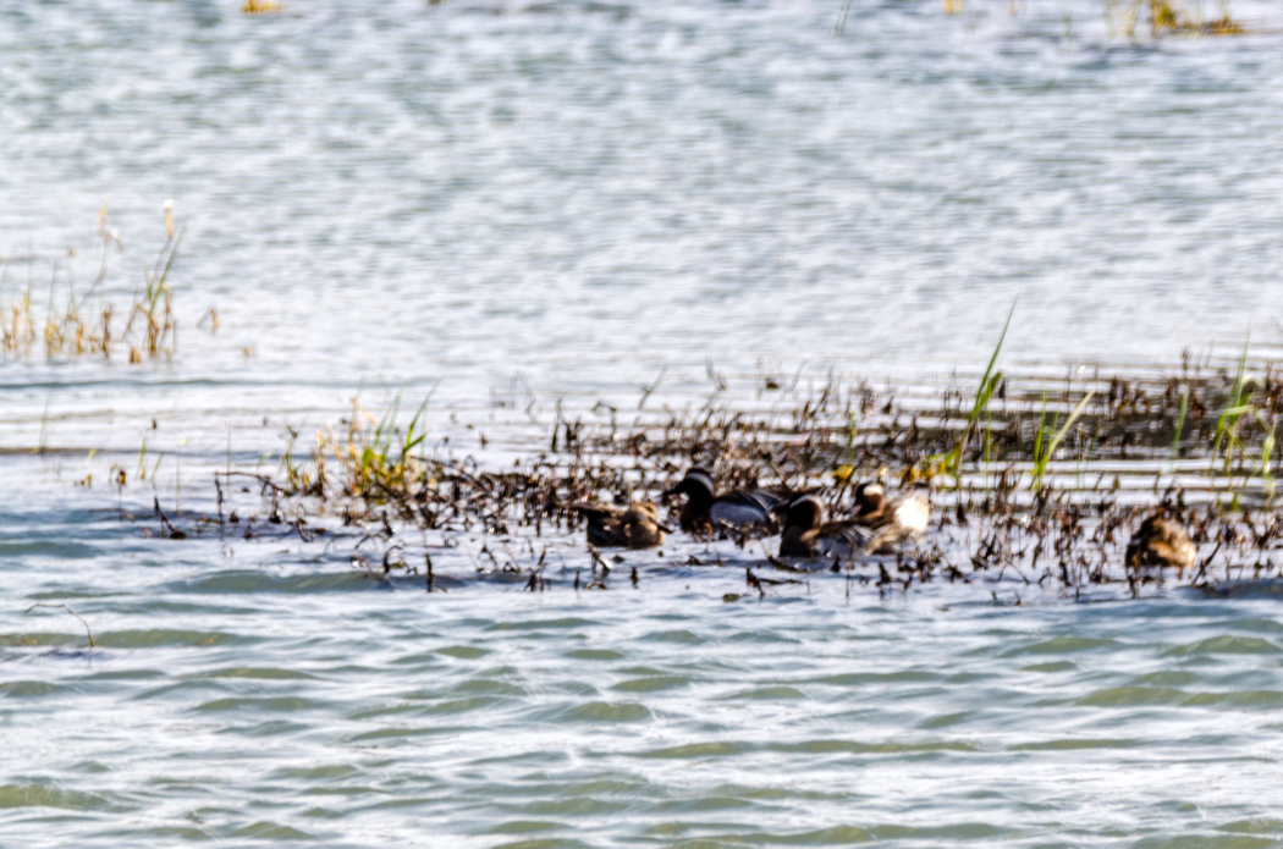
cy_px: 424
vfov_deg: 1.5
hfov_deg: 2.3
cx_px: 642
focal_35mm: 900
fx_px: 32002
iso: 200
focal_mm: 600
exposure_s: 1/500
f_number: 8
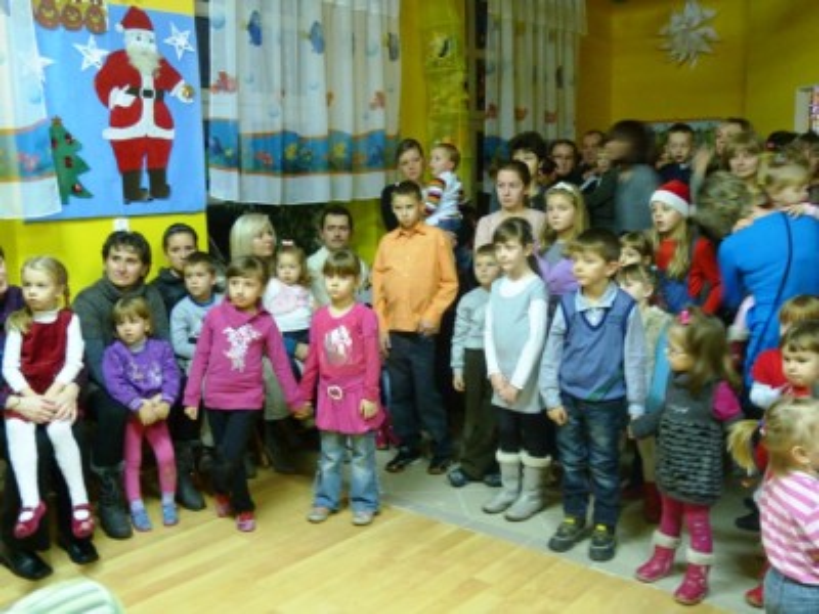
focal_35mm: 34
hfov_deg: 54.0
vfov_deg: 41.8
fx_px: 804
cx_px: 410
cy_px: 307
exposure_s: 1/6
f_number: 3
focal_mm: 6.2
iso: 400
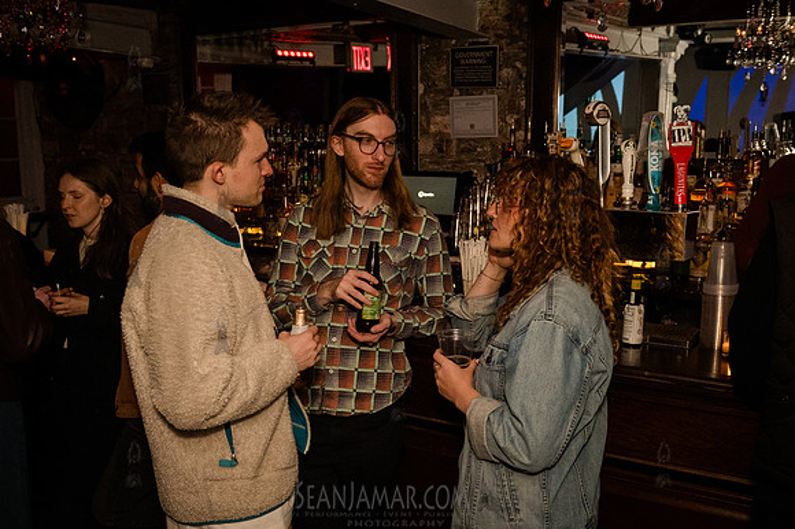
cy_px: 298
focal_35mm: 35
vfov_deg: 37.5
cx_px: 386
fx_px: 778
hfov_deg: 54.1
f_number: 4
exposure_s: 1/320
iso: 12800
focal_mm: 29
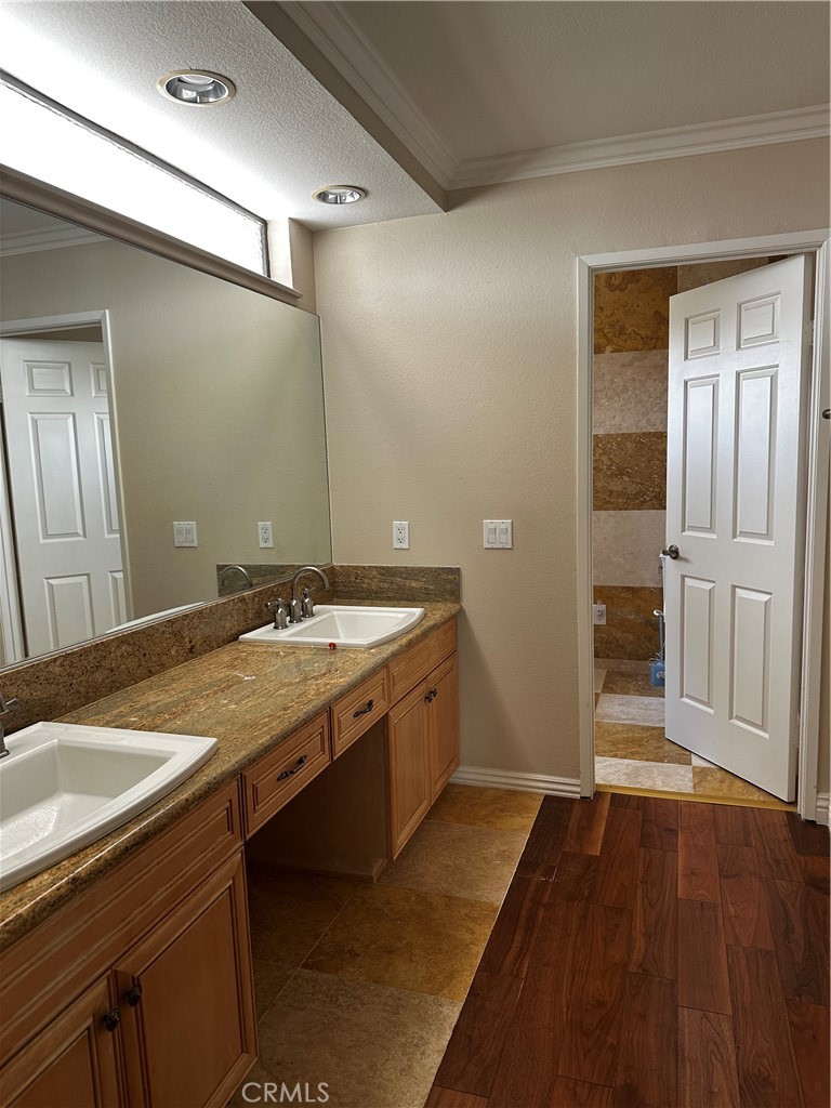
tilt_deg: -7.2
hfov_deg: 56.8
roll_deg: +0.7
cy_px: 554
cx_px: 416
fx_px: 768
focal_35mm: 24
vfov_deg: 71.6
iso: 125
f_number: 1.78
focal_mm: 6.86
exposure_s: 1/121
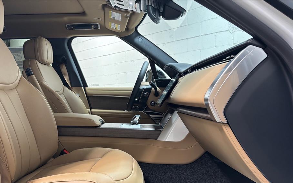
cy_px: 123
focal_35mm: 31
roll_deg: +1.4
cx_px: 129
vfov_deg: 40.1
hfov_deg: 61.0
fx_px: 248
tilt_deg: -6.9
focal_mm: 5.96
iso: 125
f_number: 1.6
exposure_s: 1/120
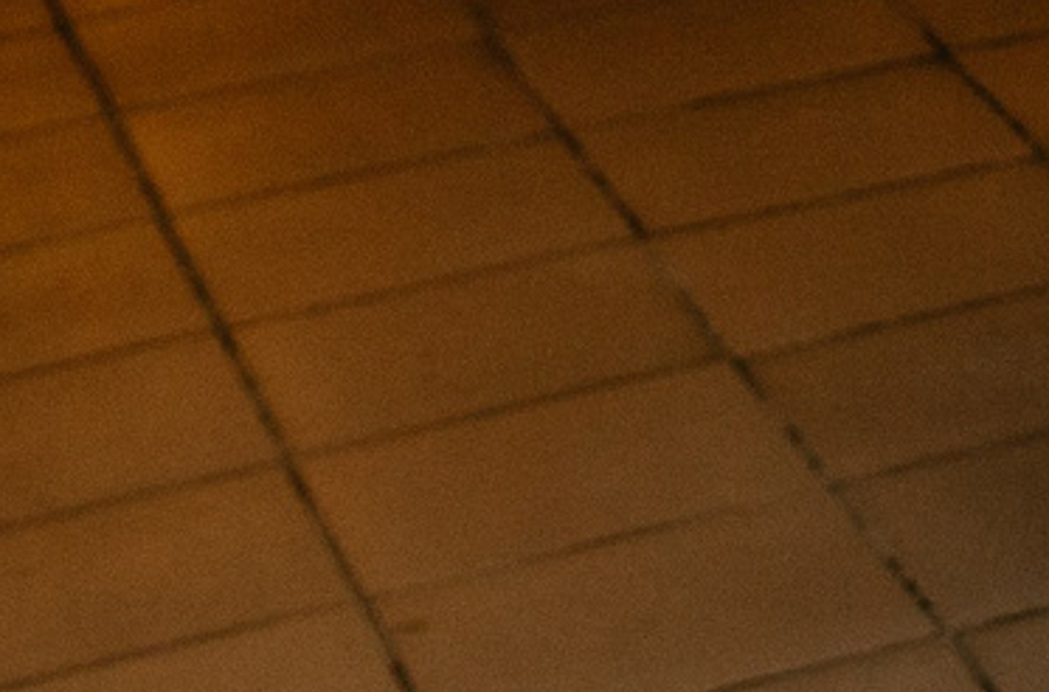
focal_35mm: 224
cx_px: 2590
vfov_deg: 5.8
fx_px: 6505
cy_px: -1130
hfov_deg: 8.4
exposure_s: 1/160
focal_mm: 32
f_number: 4
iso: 320
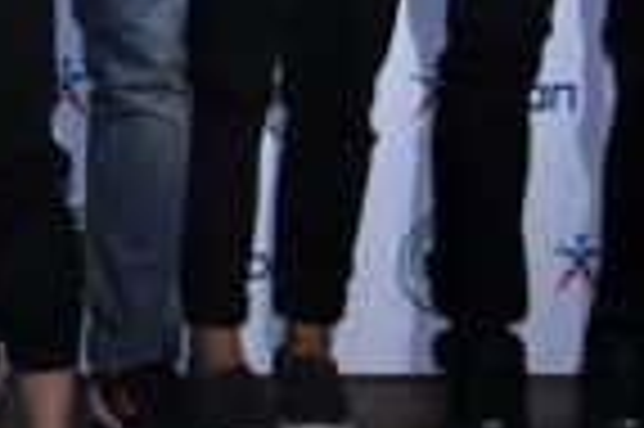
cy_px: -232
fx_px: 2787
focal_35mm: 156
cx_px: -437
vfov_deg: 8.6
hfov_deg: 12.3
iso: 2500
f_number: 4
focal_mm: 32
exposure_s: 1/640
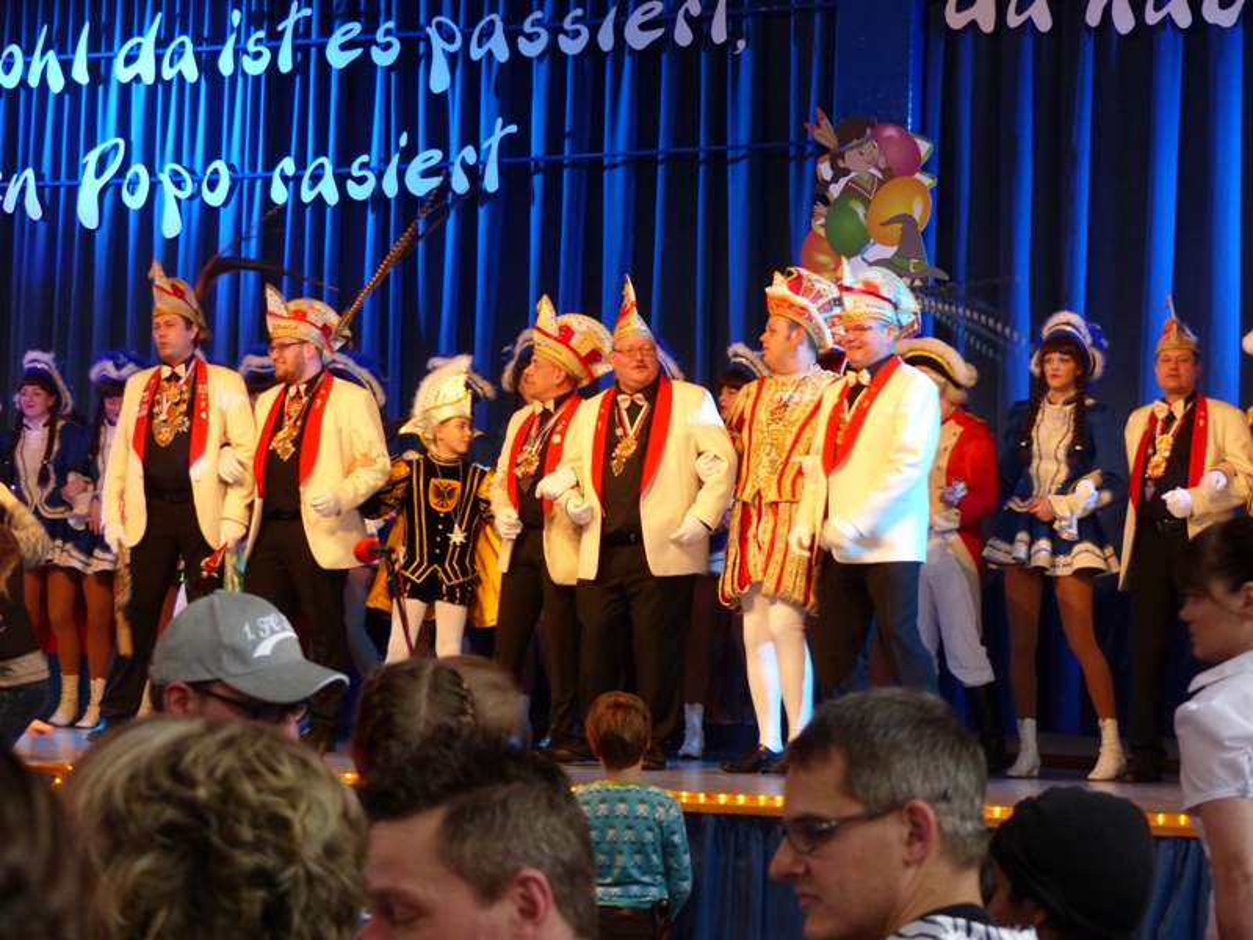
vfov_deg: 17.8
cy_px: 470
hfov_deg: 23.6
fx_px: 3004
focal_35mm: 83
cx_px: 626
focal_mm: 15
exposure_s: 1/30
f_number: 2.8
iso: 400
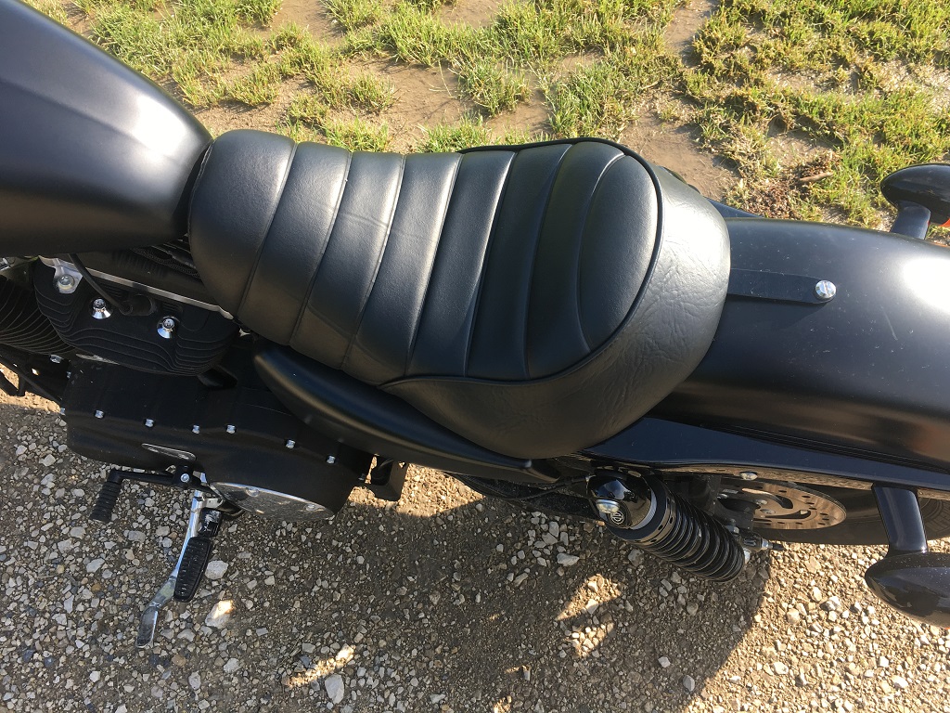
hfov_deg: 61.7
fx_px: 796
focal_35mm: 29
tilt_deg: -56.9
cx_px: 475
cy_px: 356
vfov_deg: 48.2
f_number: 2.2
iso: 25
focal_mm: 4.15
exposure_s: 1/295
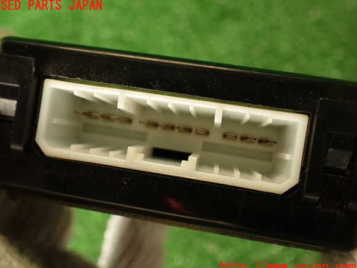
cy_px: 136
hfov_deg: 55.4
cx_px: 175
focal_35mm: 33
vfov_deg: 42.9
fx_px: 340
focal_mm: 5.79
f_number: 2.4
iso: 160
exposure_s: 1/60
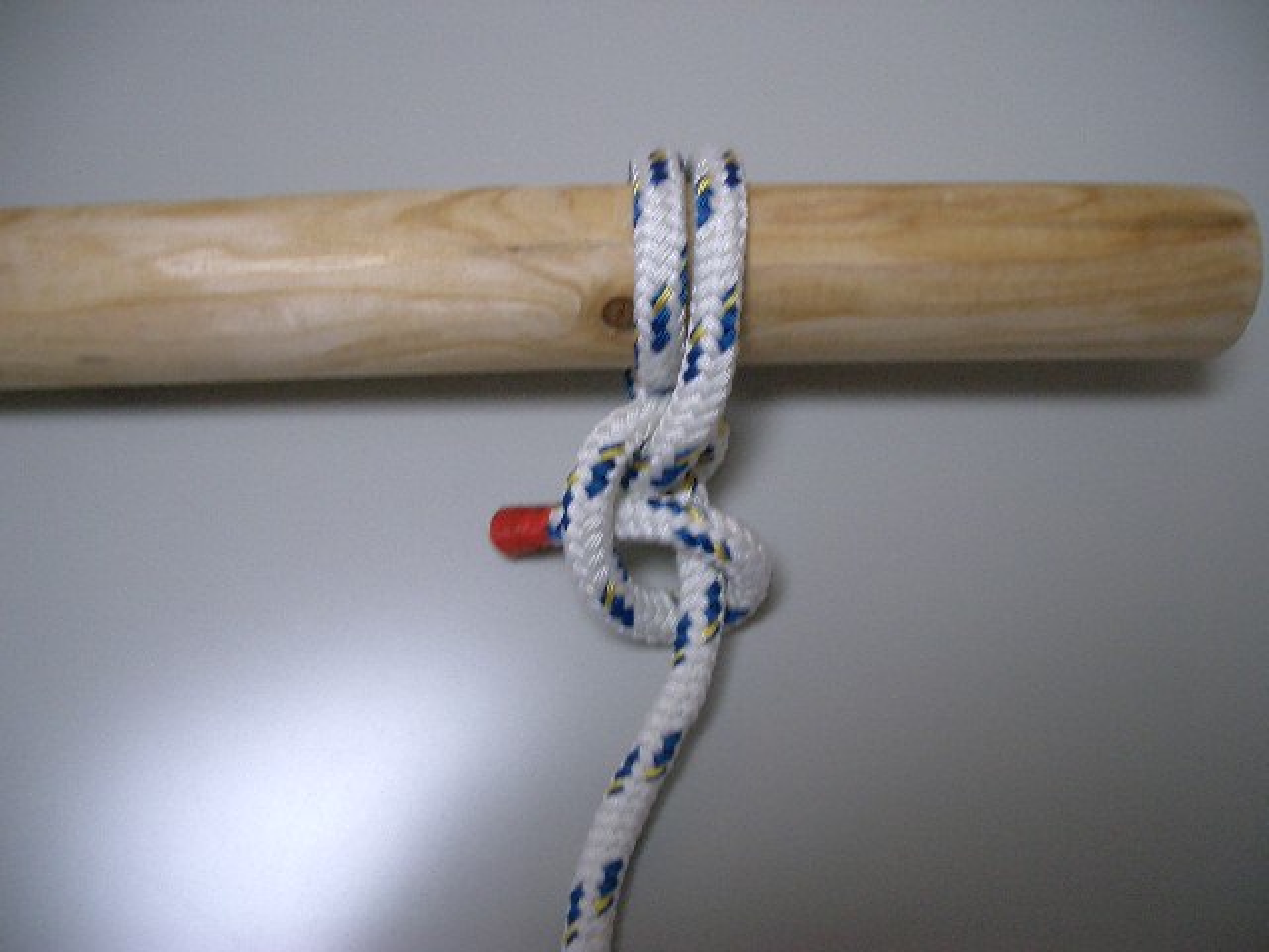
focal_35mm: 35
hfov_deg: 52.6
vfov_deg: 40.7
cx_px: 634
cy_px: 476
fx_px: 1283
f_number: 2.6
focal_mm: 5.8
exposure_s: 1/50
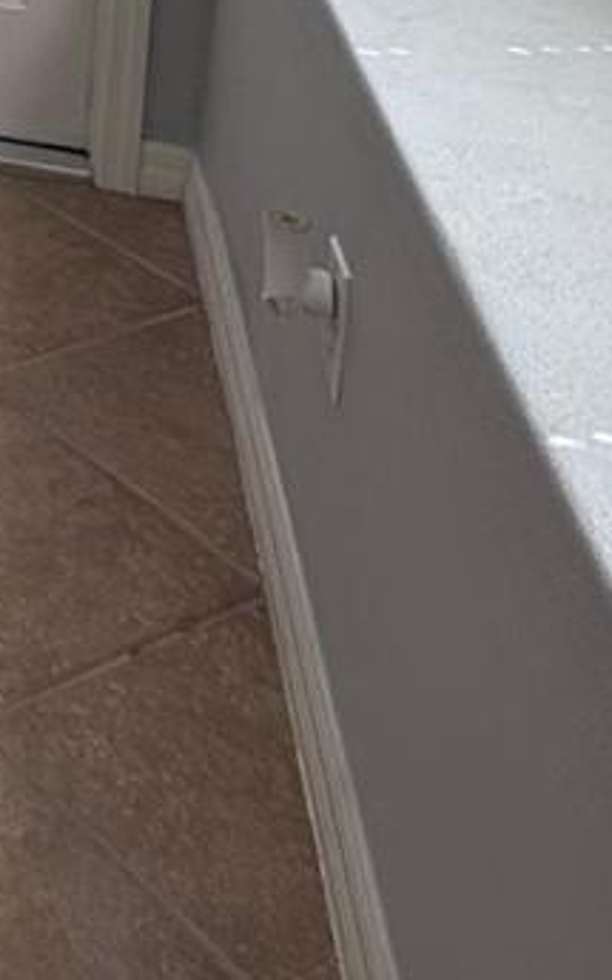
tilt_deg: -7.4
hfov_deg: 15.2
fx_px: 1841
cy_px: -450
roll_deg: -1.3
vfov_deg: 24.1
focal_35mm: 69
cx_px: -612
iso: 40
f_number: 2.2
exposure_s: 1/104
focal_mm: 2.22
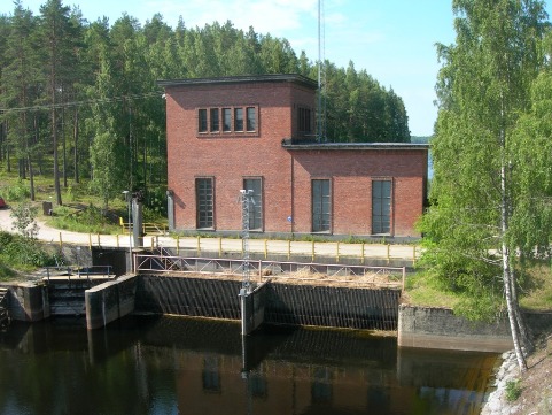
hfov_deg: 49.0
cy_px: 208
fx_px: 606
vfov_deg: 37.7
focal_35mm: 38
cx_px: 276
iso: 50
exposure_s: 1/210
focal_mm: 7.8
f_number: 4.8
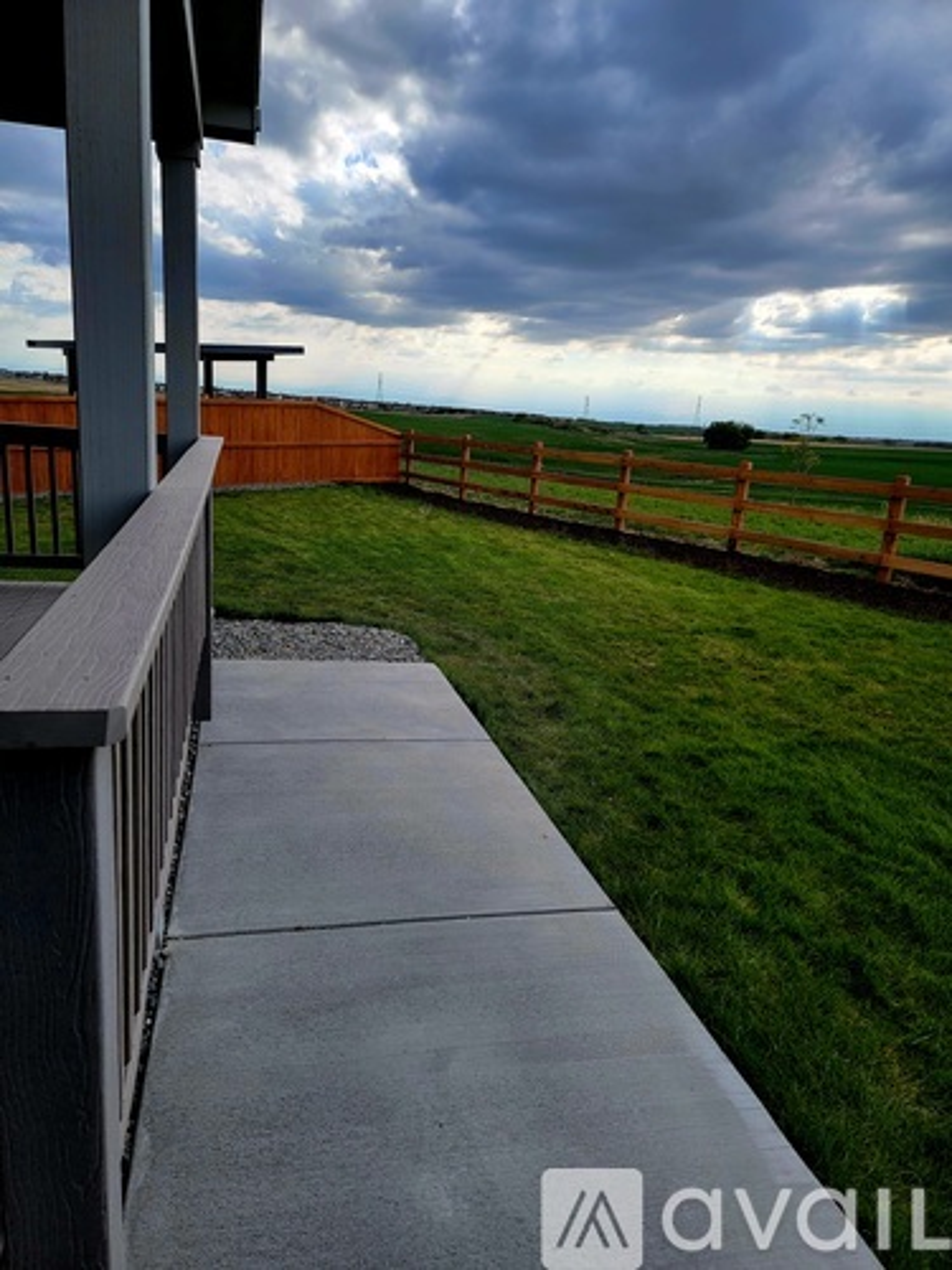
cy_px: 635
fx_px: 880
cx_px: 476
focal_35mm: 24
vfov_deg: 71.6
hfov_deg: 56.8
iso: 16
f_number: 1.8
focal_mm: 6.7
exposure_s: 1/833
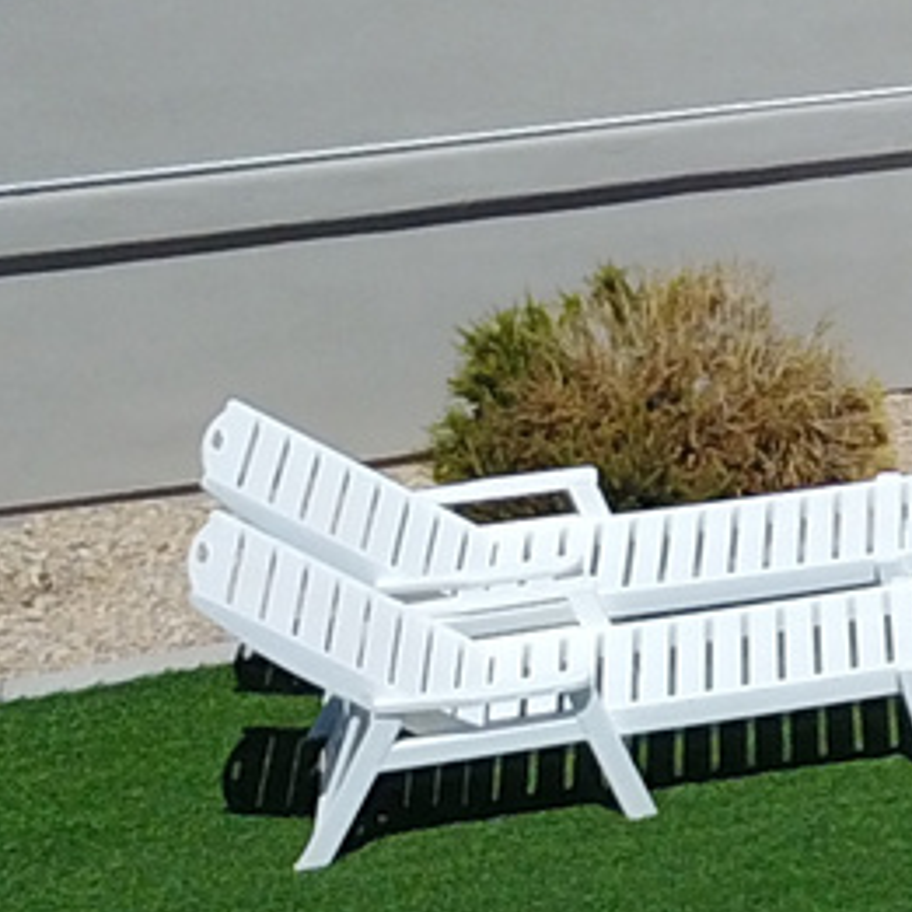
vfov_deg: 9.6
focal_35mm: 180
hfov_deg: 7.7
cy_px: -238
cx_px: 3201
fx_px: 5365
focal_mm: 4.73
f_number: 2.2
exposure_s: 1/2179
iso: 100
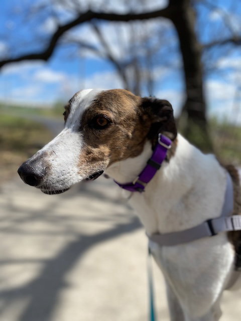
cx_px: 120
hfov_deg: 53.1
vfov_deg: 67.3
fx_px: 241
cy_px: 160
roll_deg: -2.7
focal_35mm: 26
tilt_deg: -7.1
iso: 32
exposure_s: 1/2513
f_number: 1.8
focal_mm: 4.25
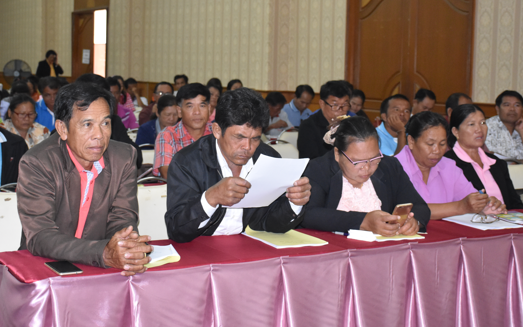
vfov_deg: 21.2
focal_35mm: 61
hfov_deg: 33.5
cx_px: 259
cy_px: 117
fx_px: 869
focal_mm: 32
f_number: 4
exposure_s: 1/60
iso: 2800
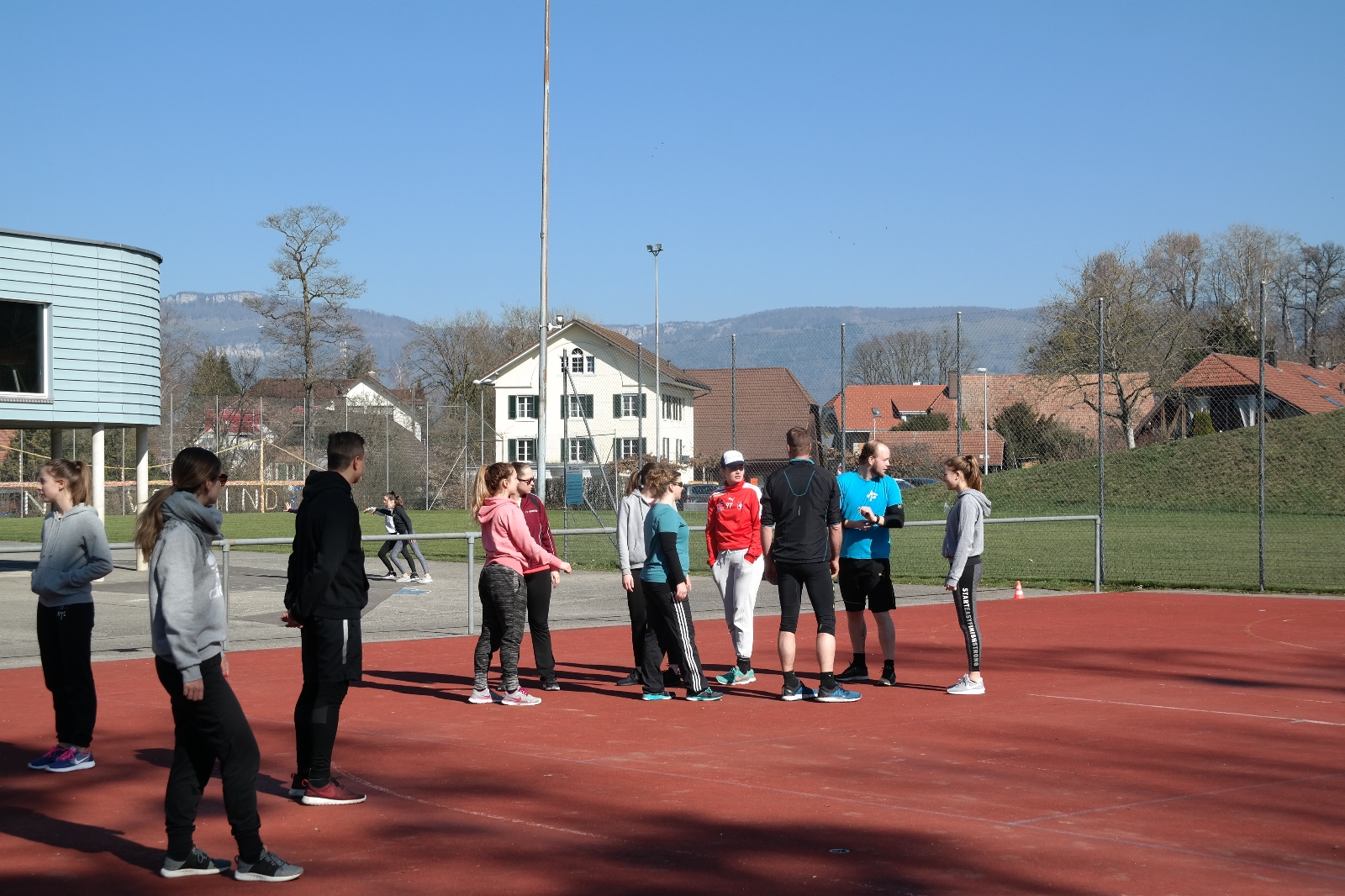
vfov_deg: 24.2
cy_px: 448
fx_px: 2092
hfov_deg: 35.6
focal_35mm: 56
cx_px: 672
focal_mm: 37
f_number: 7.1
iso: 100
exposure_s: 1/320
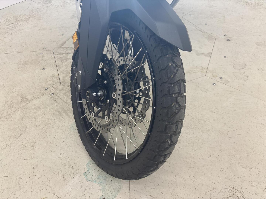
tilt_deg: -43.2
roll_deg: +6.0
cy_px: 100
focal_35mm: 26
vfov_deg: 53.1
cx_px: 133
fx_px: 200
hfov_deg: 67.3
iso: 50
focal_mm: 5.96
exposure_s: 1/100
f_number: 1.6
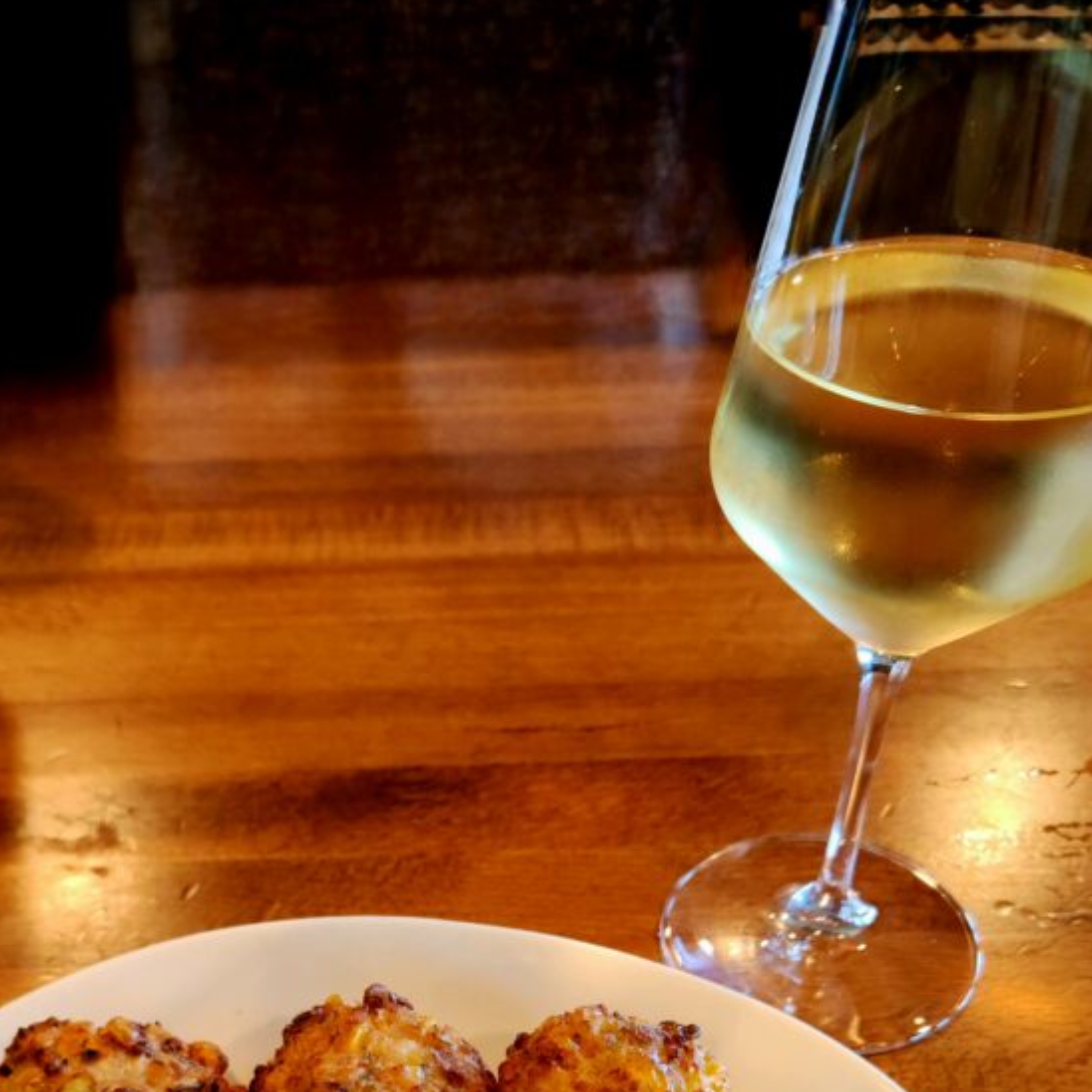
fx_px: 1356
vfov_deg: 40.4
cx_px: 458
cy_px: 992
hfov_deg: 43.7
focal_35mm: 38
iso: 160
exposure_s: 1/60.2
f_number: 1.8
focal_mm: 5.4
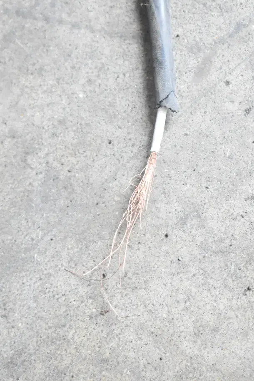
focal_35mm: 82
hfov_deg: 16.6
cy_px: 190
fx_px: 872
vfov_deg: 24.6
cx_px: 127
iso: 2800
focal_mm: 55
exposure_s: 1/100
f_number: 5.6
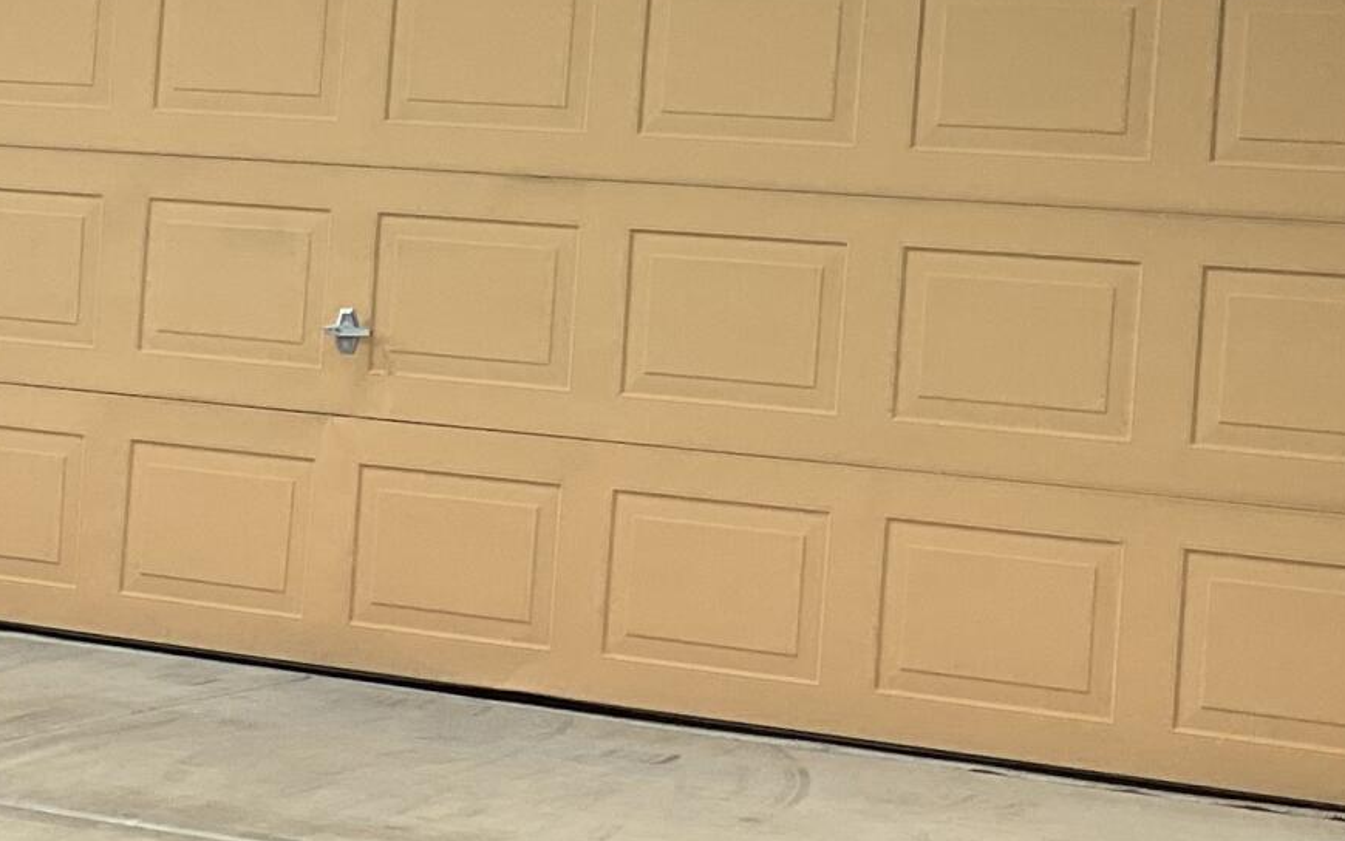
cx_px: 223
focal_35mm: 106
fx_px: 3886
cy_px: 210
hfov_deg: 19.4
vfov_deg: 12.3
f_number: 1.8
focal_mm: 3
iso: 16
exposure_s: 1/1250
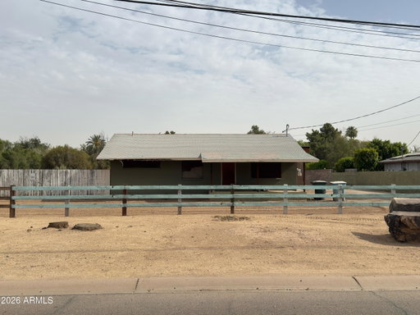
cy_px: 158
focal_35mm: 35
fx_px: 425
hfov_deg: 52.6
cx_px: 210
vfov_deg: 40.7
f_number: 1.78
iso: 64
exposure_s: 1/8264
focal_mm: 6.76
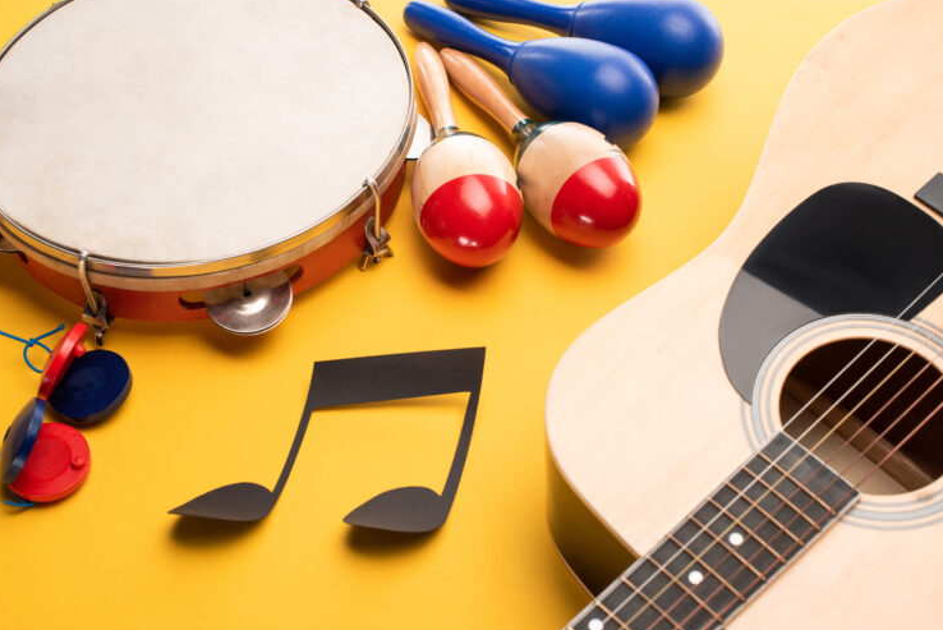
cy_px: 319
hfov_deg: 38.2
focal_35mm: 52
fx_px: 1363
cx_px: 463
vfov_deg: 26.0
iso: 200
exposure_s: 1/160
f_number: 9
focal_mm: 50
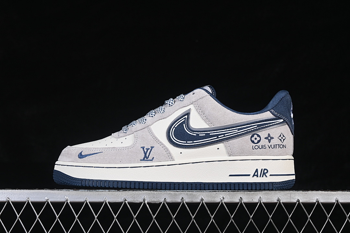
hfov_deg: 27.0
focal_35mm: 75
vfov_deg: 18.2
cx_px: 175
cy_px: 116
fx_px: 729
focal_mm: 50
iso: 160
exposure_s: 1/80
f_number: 8
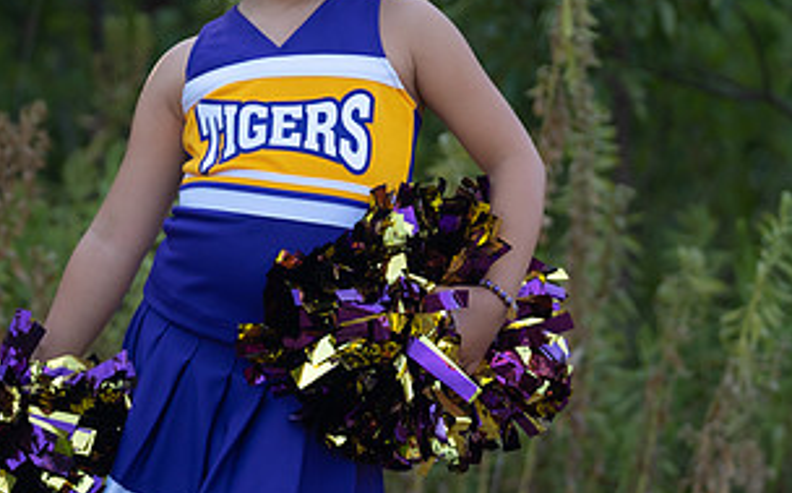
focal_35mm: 252
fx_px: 5431
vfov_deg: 5.2
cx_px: 271
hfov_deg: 8.3
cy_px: 120
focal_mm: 112
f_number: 2.8
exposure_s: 1/320
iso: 125
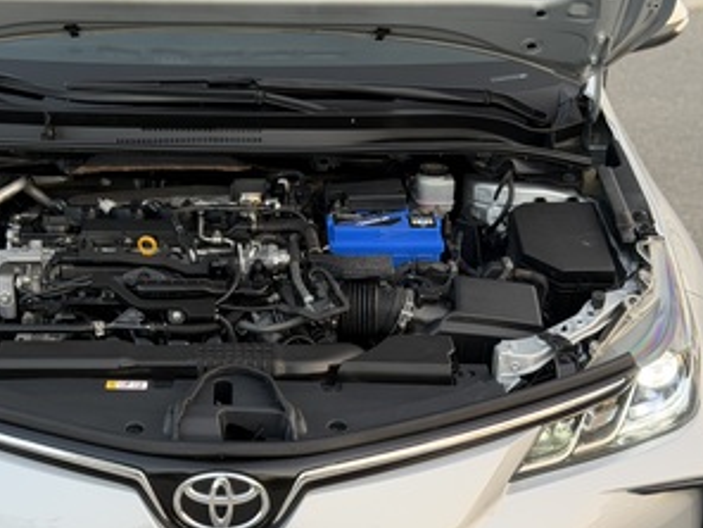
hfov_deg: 26.1
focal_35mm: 74
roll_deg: +0.9
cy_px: 351
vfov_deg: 19.8
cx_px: 220
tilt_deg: -21.7
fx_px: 1503
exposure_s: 1/121
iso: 80
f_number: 1.78
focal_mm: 6.76
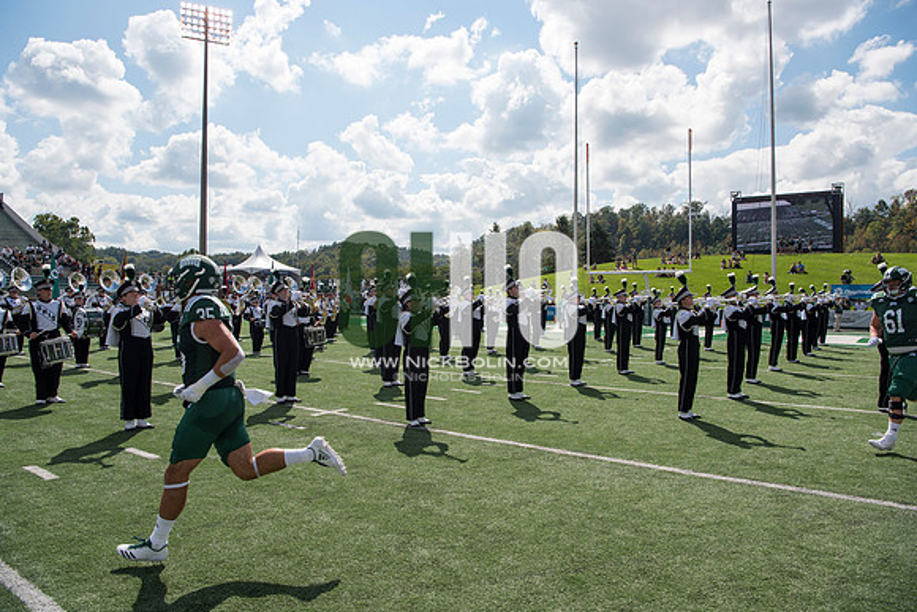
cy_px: 306
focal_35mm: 24
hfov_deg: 73.7
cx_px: 458
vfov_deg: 53.2
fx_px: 611
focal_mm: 24
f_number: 7.1
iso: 200
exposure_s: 1/1000
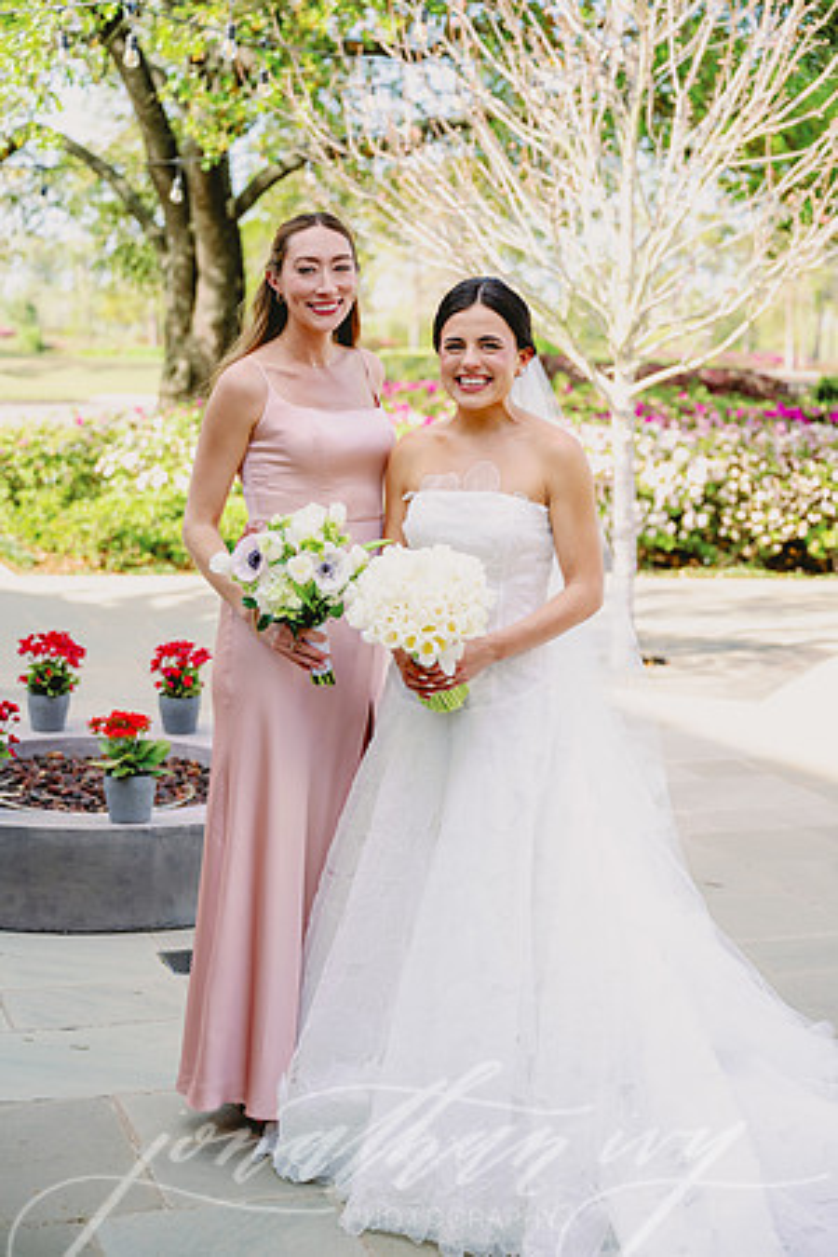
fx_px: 1955
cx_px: 419
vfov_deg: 35.6
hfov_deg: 24.2
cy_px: 628
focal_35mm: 56
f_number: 2.8
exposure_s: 1/800
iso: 200
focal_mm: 56
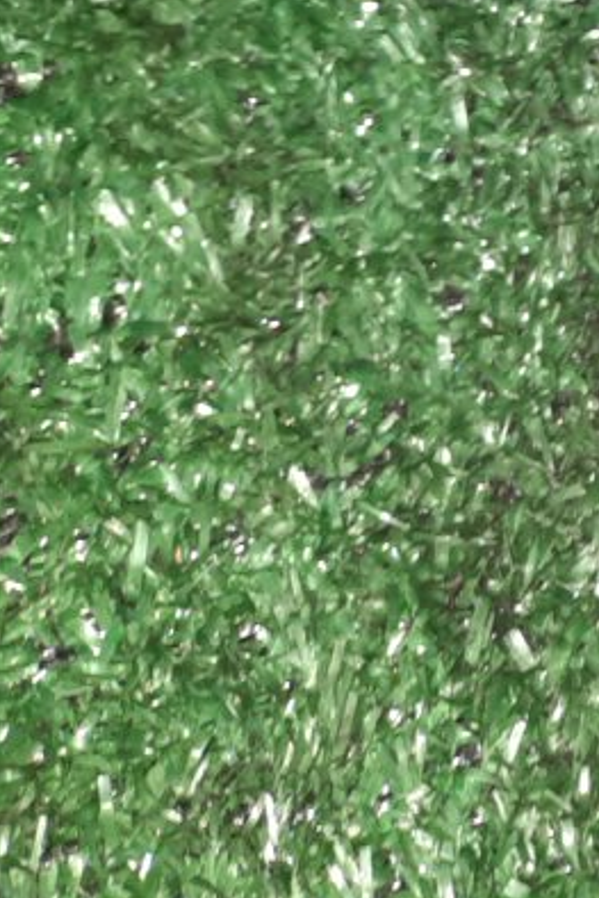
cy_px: -239
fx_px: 2369
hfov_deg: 12.0
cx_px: 1367
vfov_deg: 19.9
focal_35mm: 95
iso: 347
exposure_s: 1/25
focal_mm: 4.6
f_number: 2
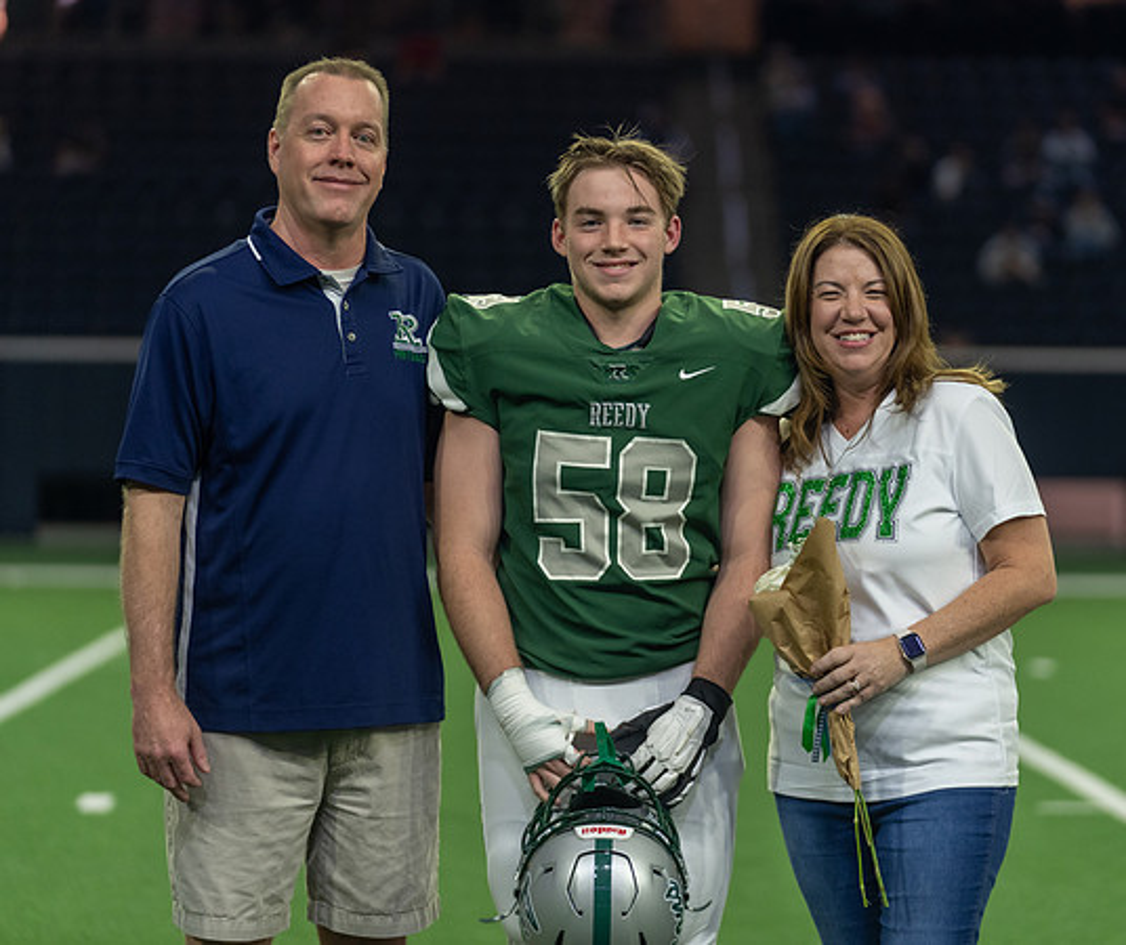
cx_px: 616
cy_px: 442
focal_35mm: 165
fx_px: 5595
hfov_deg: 11.5
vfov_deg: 9.7
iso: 1250
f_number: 2.8
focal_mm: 130
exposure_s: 1/320
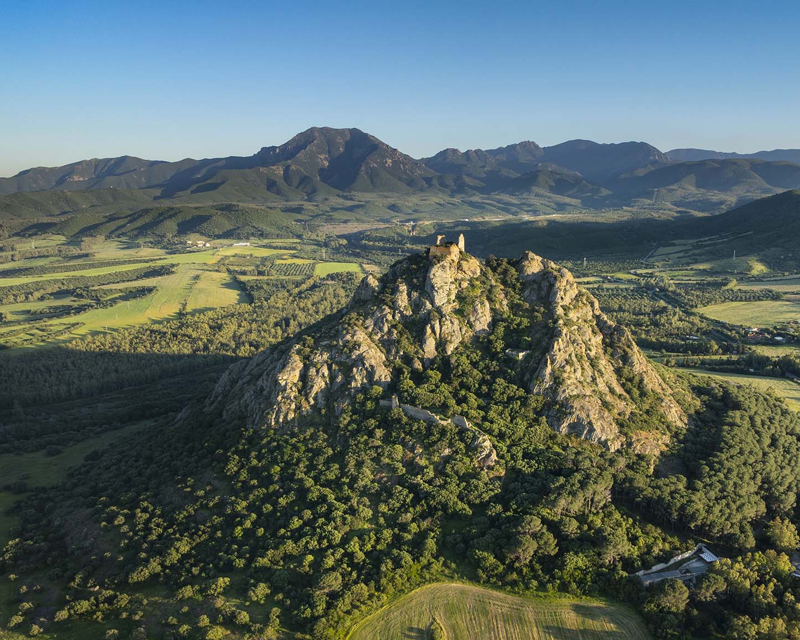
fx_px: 734
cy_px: 371
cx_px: 478
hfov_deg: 56.8
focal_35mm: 31
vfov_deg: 46.9
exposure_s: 1/320
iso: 100
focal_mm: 12.29
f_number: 5
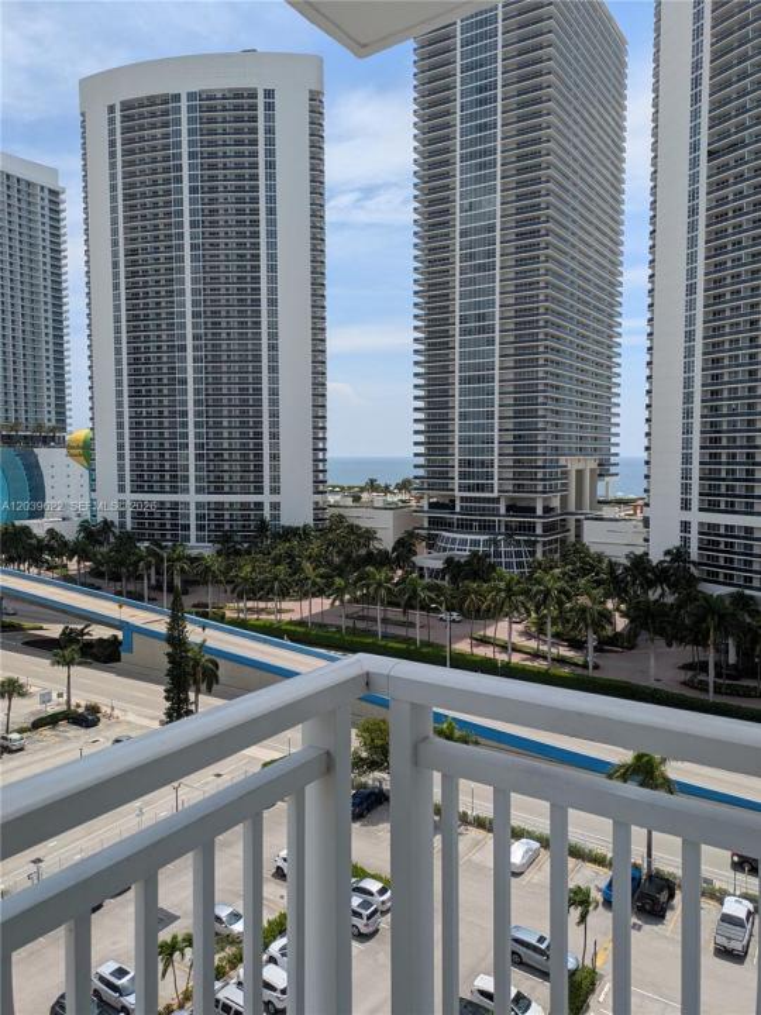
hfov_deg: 54.9
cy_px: 508
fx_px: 733
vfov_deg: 69.4
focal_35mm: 25
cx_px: 380
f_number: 1.89
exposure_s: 1/2294
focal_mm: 5.43
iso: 42
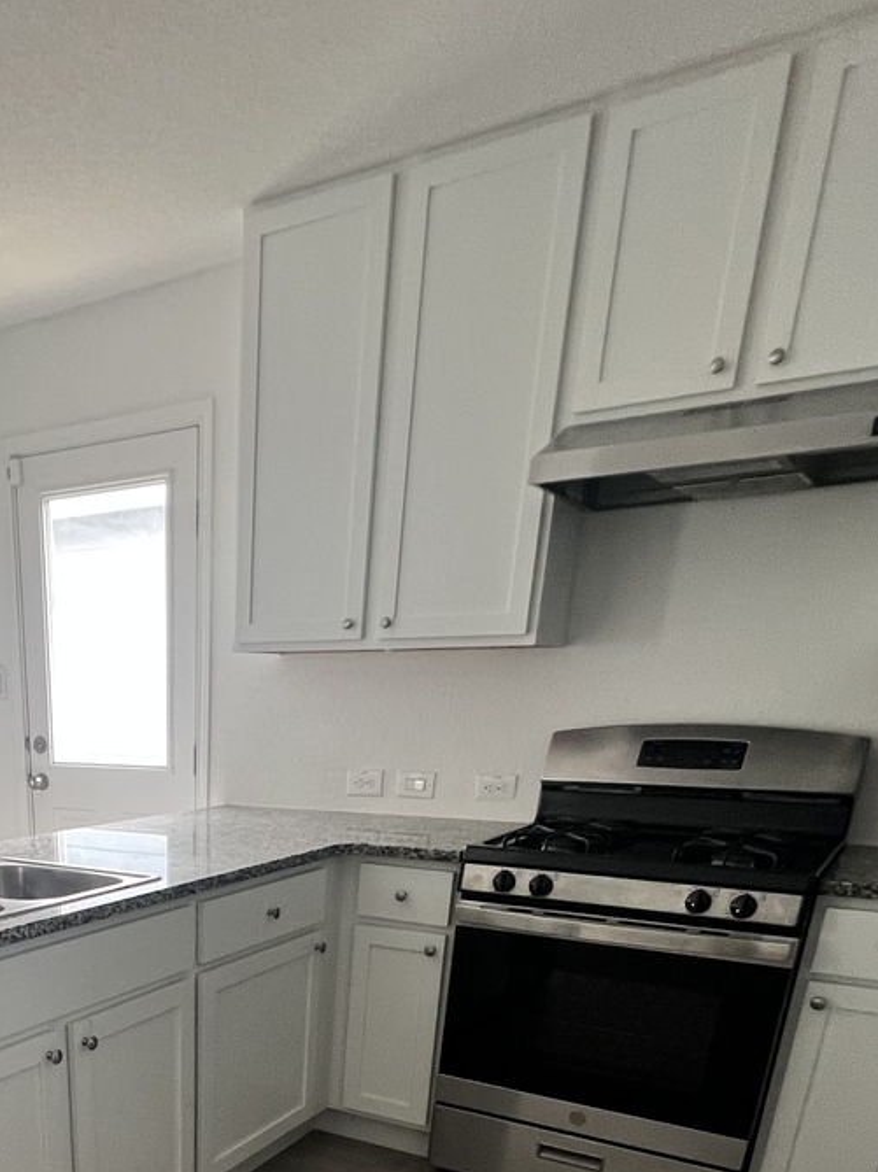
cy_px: 1119
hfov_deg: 46.7
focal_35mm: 28
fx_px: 948
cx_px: 158
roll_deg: +1.6
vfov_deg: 52.9
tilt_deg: -23.1
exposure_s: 1/30
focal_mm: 1.57
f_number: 1.8
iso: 100
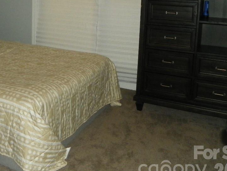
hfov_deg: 40.0
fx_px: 302
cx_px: 56
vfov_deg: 30.7
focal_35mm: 46
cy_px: 33
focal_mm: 4.6
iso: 200
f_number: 2.8
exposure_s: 1/125
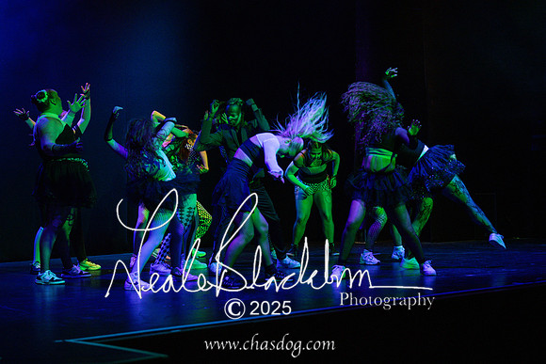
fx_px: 1123
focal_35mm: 74
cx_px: 273
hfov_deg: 27.3
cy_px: 182
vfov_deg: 18.4
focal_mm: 74
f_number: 4
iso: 2000
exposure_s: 1/500
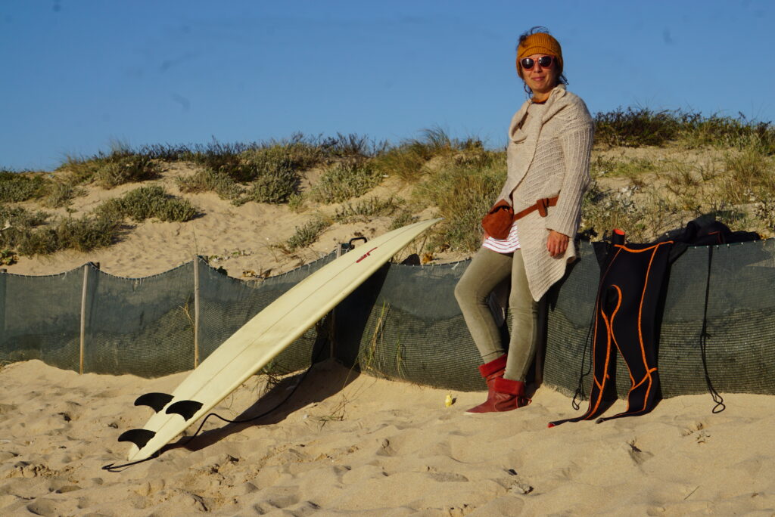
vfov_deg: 16.6
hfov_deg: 24.6
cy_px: 258
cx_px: 388
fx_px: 1777
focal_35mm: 82
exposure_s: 1/320
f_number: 11
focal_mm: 55
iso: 100
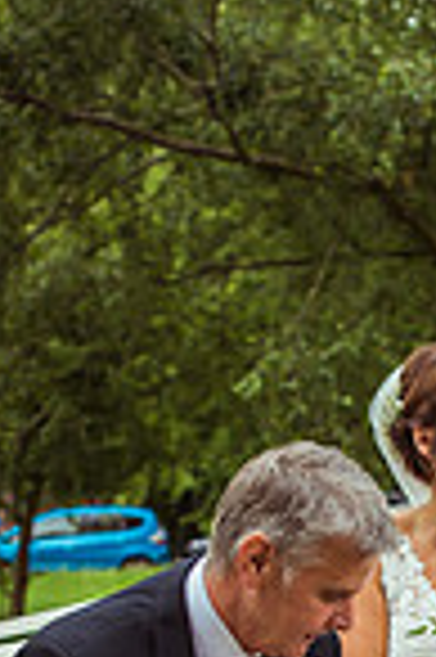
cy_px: 675
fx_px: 1967
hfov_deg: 12.4
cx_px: 508
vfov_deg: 18.4
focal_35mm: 108
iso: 180
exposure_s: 1/1250
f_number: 3.5
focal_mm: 35
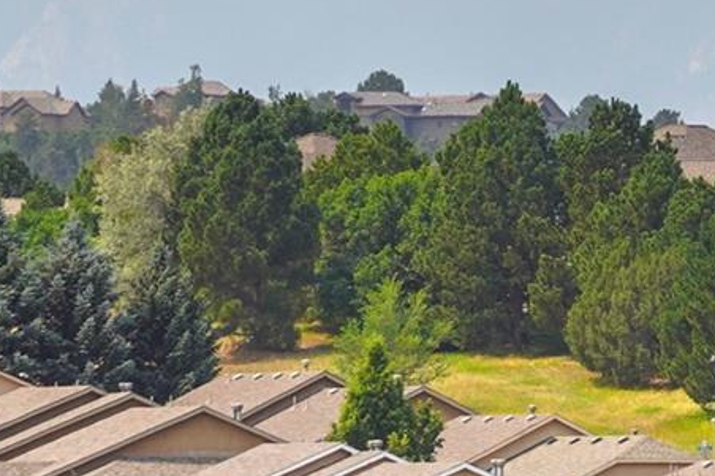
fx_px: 15803
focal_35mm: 796
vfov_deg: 1.7
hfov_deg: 2.6
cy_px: 98
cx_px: 585
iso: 200
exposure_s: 1/1000
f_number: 5.6
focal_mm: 150
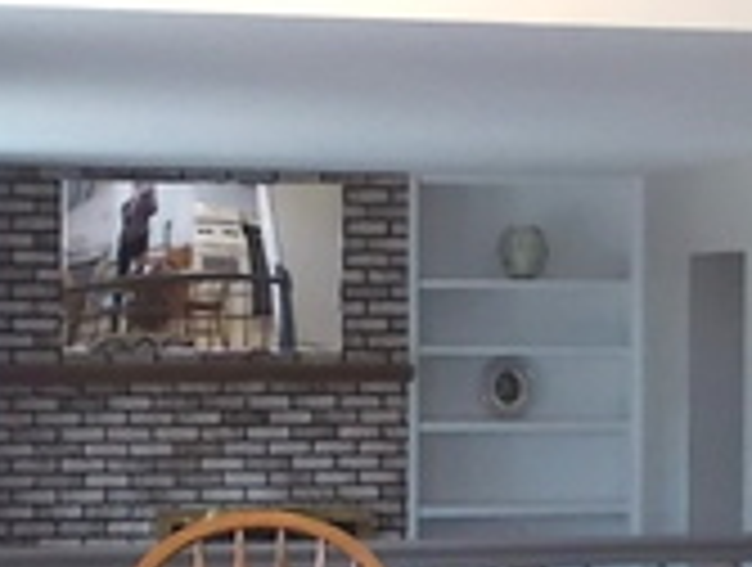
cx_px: 757
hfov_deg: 17.9
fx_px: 2329
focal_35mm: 107
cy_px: 338
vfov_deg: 13.9
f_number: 2.7
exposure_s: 1/25
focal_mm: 4
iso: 160
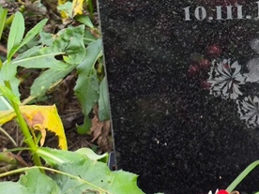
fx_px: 1085
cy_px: -68
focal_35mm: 145
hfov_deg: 13.2
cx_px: 330
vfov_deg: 10.0
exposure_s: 1/129
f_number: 1.7
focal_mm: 4.71
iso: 50
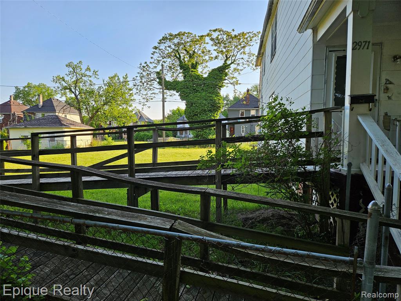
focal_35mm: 23
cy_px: 150
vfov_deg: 58.9
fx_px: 266
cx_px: 200
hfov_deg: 73.9
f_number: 1.8
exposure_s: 1/415
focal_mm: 5.4
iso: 25
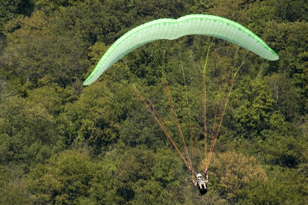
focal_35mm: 828
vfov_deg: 1.7
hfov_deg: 2.5
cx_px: 120
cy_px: 87
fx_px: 7075
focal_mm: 400
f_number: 5.6
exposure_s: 1/640
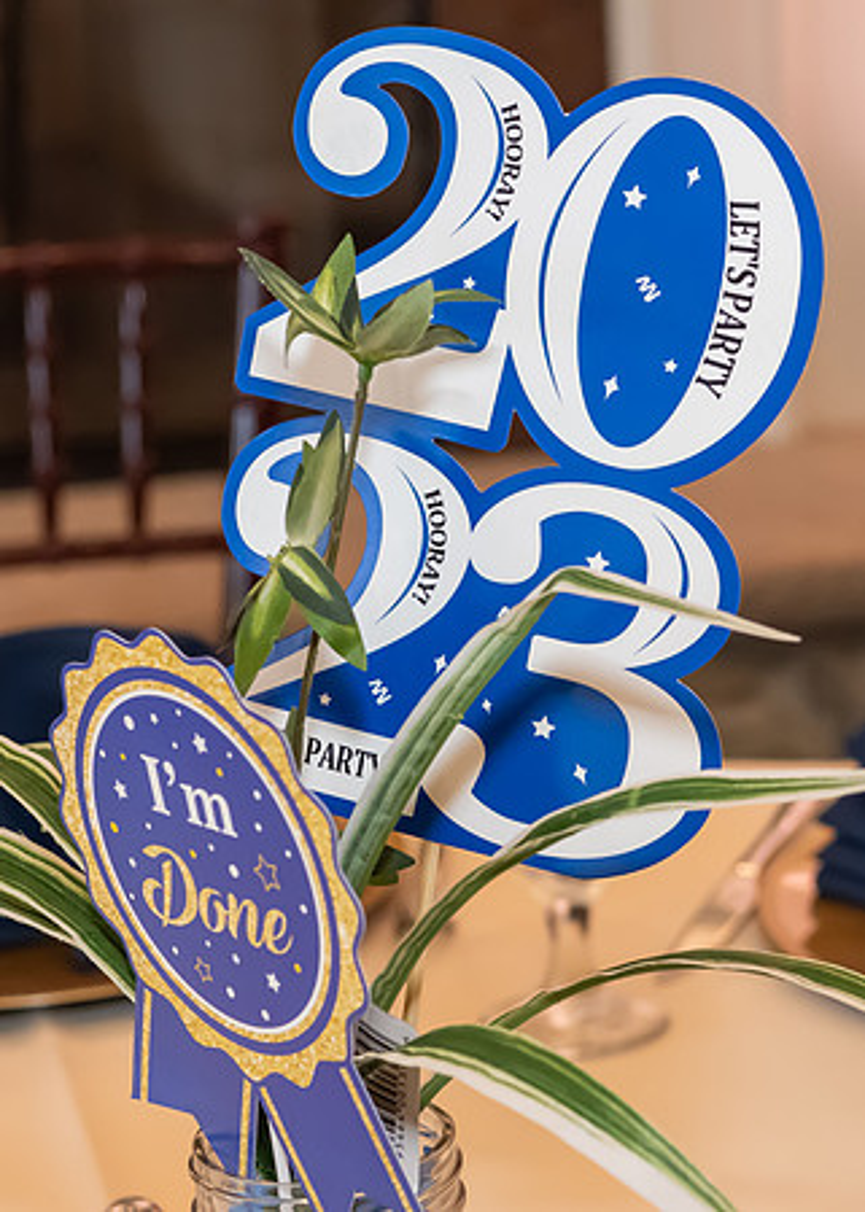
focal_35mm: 120
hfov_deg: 11.9
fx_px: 4142
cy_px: 606
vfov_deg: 16.7
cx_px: 601
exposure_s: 1/250
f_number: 5
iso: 4500
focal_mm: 55
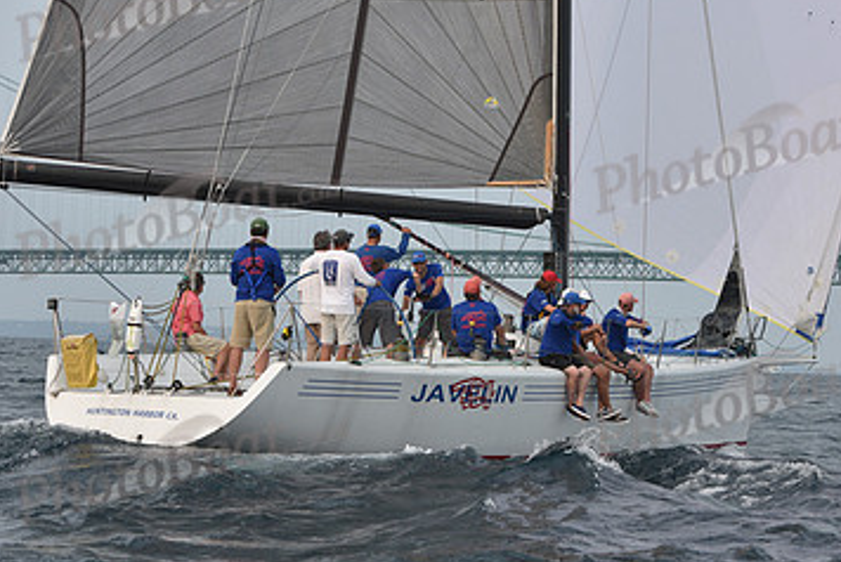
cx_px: 472
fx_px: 2665
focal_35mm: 114
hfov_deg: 17.9
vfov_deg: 12.0
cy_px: 308
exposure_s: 1/1000
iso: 250
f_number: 6.3
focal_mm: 70
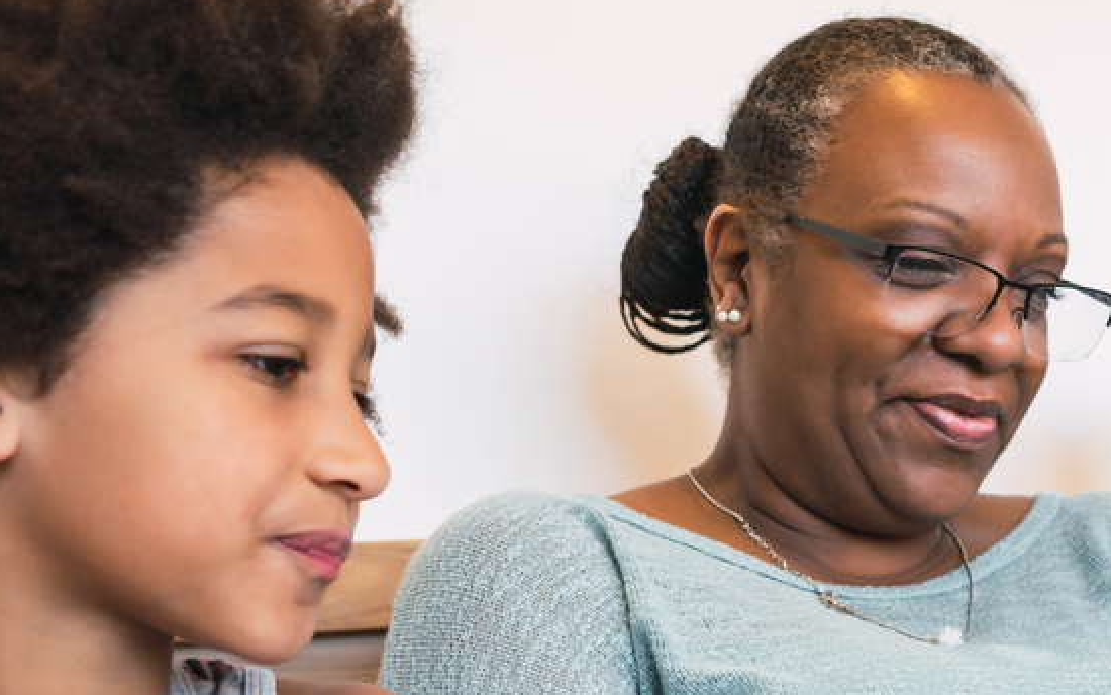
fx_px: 2120
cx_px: 983
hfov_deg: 28.3
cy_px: 572
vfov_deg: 18.4
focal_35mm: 70
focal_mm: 35
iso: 320
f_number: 4.5
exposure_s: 1/125
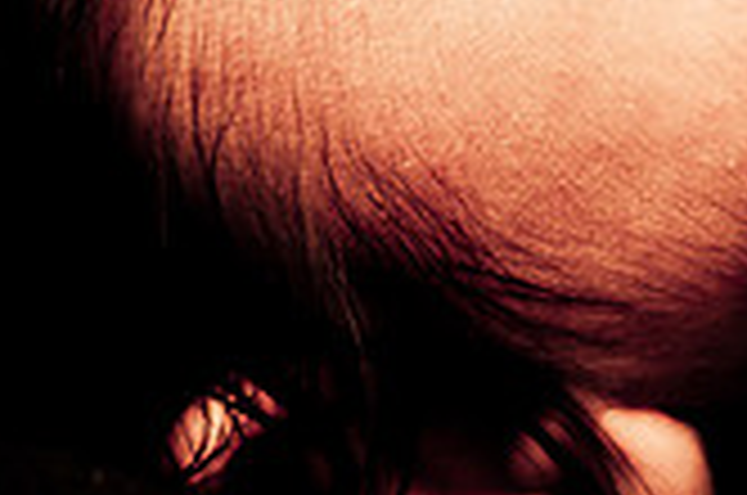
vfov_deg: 3.7
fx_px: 7580
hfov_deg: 5.6
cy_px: -254
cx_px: 1053
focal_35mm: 366
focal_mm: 70
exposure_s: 1/30
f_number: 2.8
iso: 100
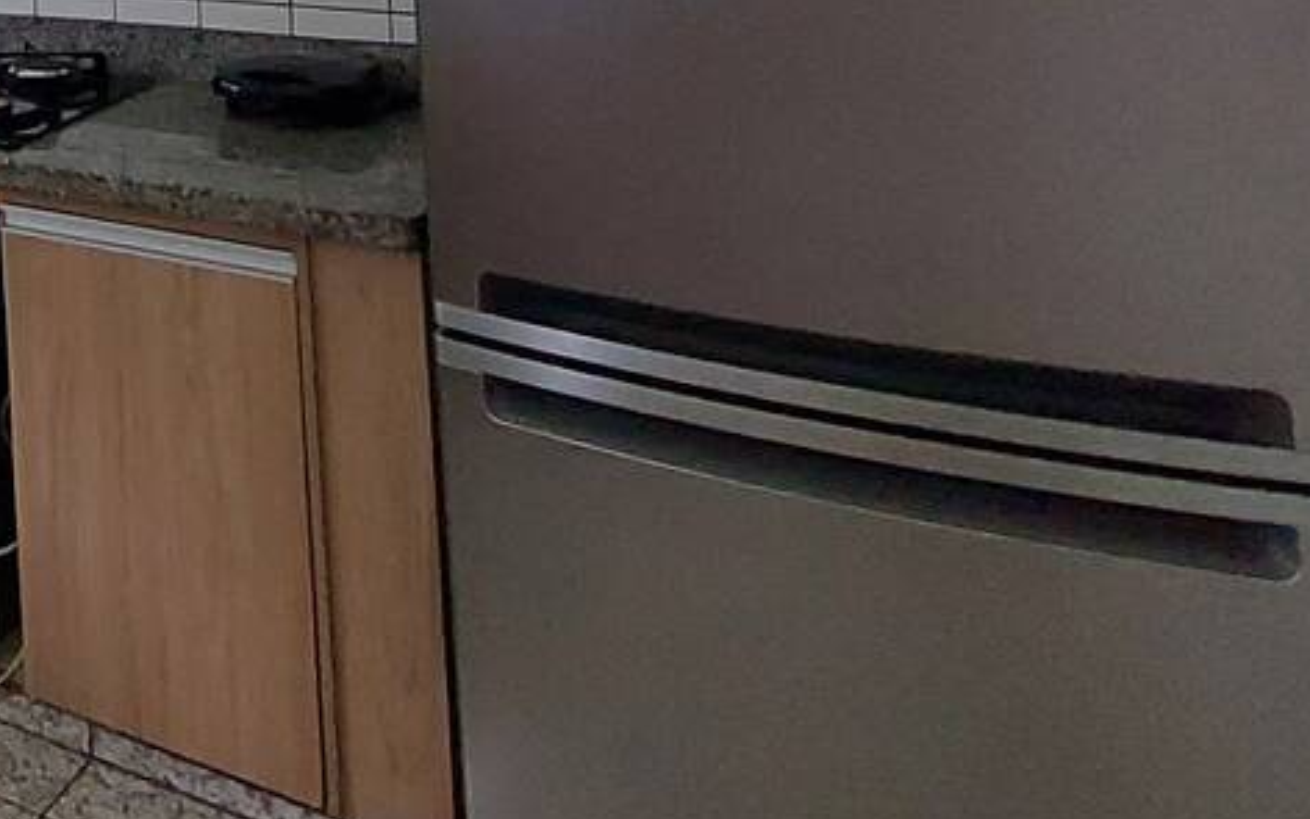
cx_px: -347
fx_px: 1499
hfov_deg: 34.8
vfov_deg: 26.1
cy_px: -242
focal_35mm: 42
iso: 400
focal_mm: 1.74
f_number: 2.2
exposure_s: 1/60
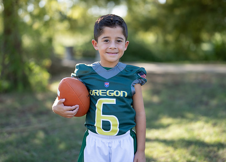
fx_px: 387
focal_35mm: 60
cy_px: 71
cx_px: 109
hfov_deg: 32.6
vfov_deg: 23.6
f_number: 1.2
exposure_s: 1/1250
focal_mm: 50
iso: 100
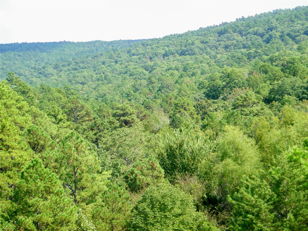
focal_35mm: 76
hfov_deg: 25.7
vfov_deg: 19.4
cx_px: 154
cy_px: 116
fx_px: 676
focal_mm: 13.5
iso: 80
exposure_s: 1/250
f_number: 4.4
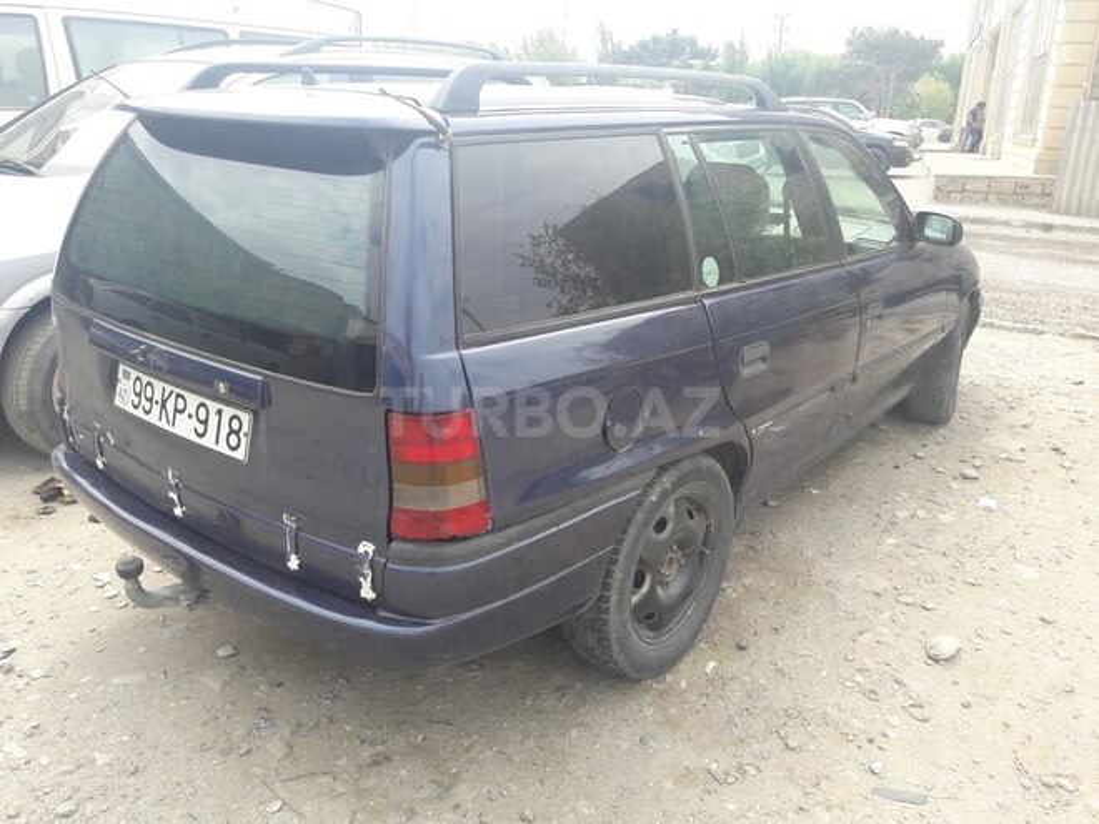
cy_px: 412
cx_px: 550
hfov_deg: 63.4
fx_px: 889
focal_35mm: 28
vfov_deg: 49.7
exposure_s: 1/480
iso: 40
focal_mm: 3.7
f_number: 1.9
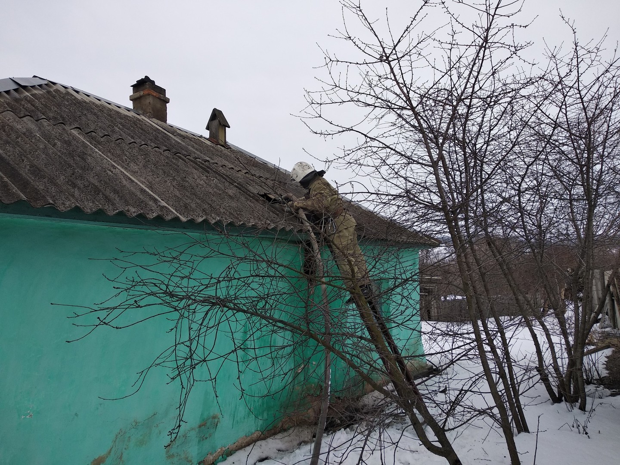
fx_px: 466
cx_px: 310
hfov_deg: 67.3
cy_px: 232
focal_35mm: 26
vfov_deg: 53.1
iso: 100
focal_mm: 3.81
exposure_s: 1/226
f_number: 2.2
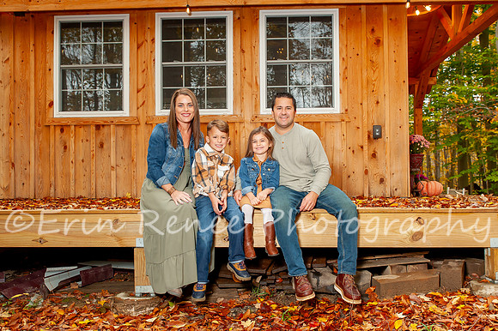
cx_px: 248
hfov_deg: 51.1
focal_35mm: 38
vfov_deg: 35.3
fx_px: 520
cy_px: 180
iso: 500
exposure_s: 1/160
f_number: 5.6
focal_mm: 30
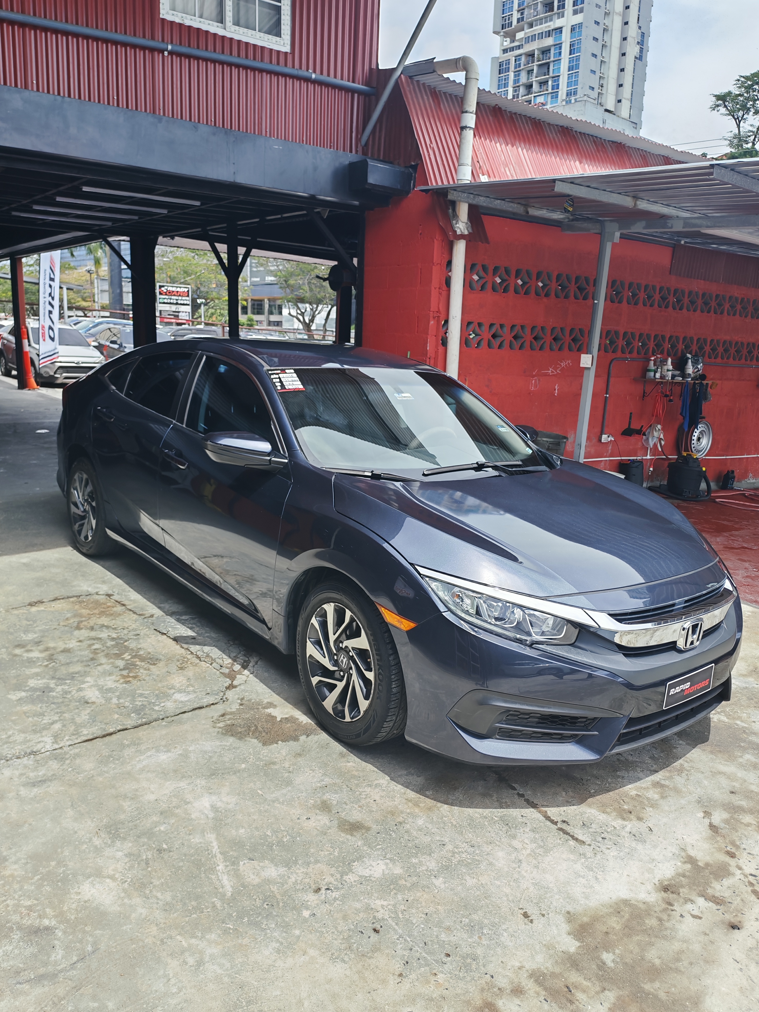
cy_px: 514
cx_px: 392
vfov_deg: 63.4
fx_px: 819
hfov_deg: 49.7
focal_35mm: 28
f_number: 1.9
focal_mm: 6.12
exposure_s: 1/760
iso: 50
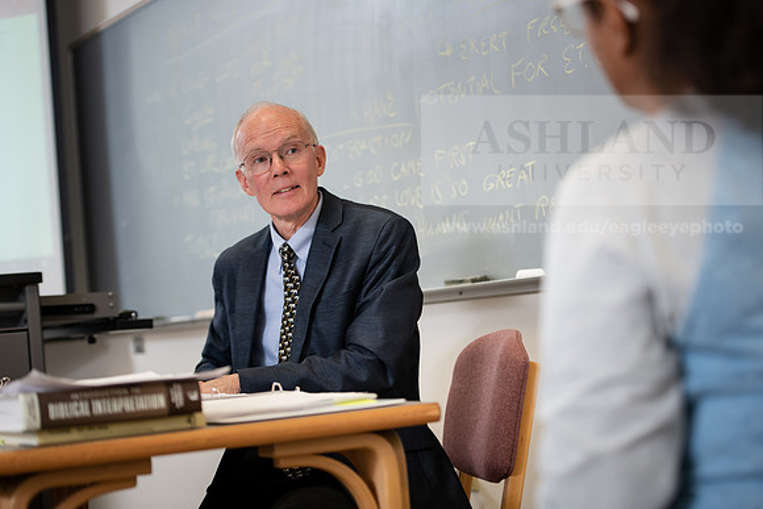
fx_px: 1484
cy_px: 254
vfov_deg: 19.5
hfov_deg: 28.8
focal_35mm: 70
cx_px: 382
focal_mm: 70
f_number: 3.2
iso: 800
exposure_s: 1/200
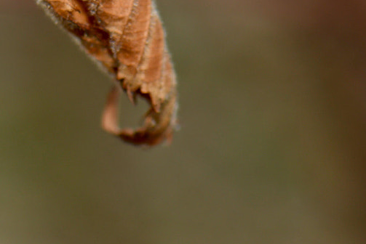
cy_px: -102
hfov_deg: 4.1
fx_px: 5092
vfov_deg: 2.7
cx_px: -29
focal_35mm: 501
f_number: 6.3
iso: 100
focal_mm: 105
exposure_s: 1/60
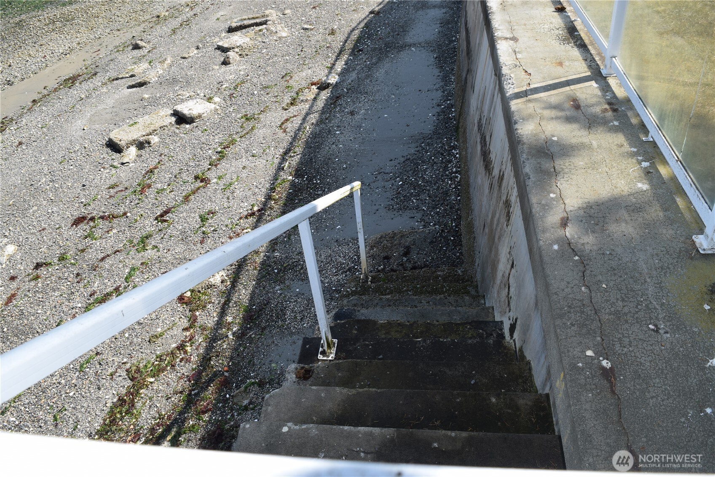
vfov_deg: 47.9
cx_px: 358
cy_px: 238
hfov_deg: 67.4
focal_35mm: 27
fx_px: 536
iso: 100
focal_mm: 18
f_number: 6.3
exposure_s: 1/160
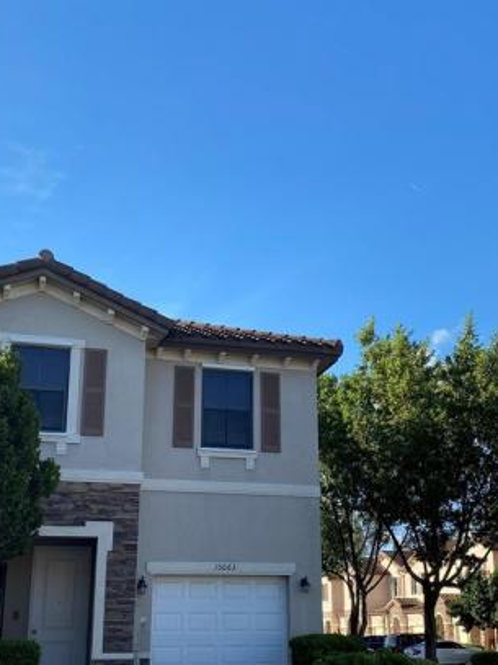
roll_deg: +0.3
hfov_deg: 31.5
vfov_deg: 41.2
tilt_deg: +17.7
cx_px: 240
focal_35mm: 46
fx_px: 883
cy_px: 379
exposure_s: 1/1147
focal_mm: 4.25
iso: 32
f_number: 1.8
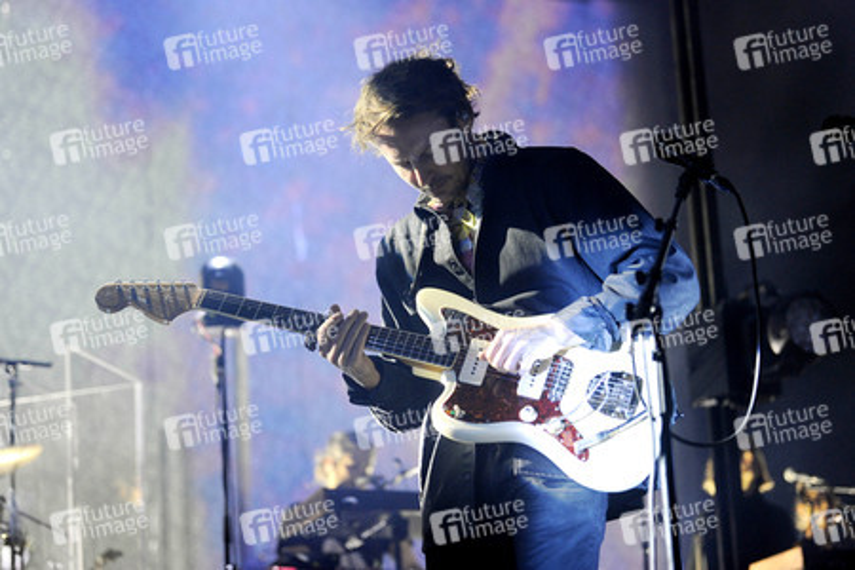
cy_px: 285
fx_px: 1900
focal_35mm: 80
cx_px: 428
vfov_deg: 17.1
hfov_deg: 25.4
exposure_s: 1/160
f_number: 2.8
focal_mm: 80
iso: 1600
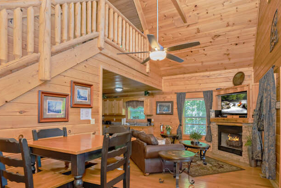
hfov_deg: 84.0
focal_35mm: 20
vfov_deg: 61.2
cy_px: 117
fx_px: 156
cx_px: 140
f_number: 6.3
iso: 1250
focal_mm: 16
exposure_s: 1/100
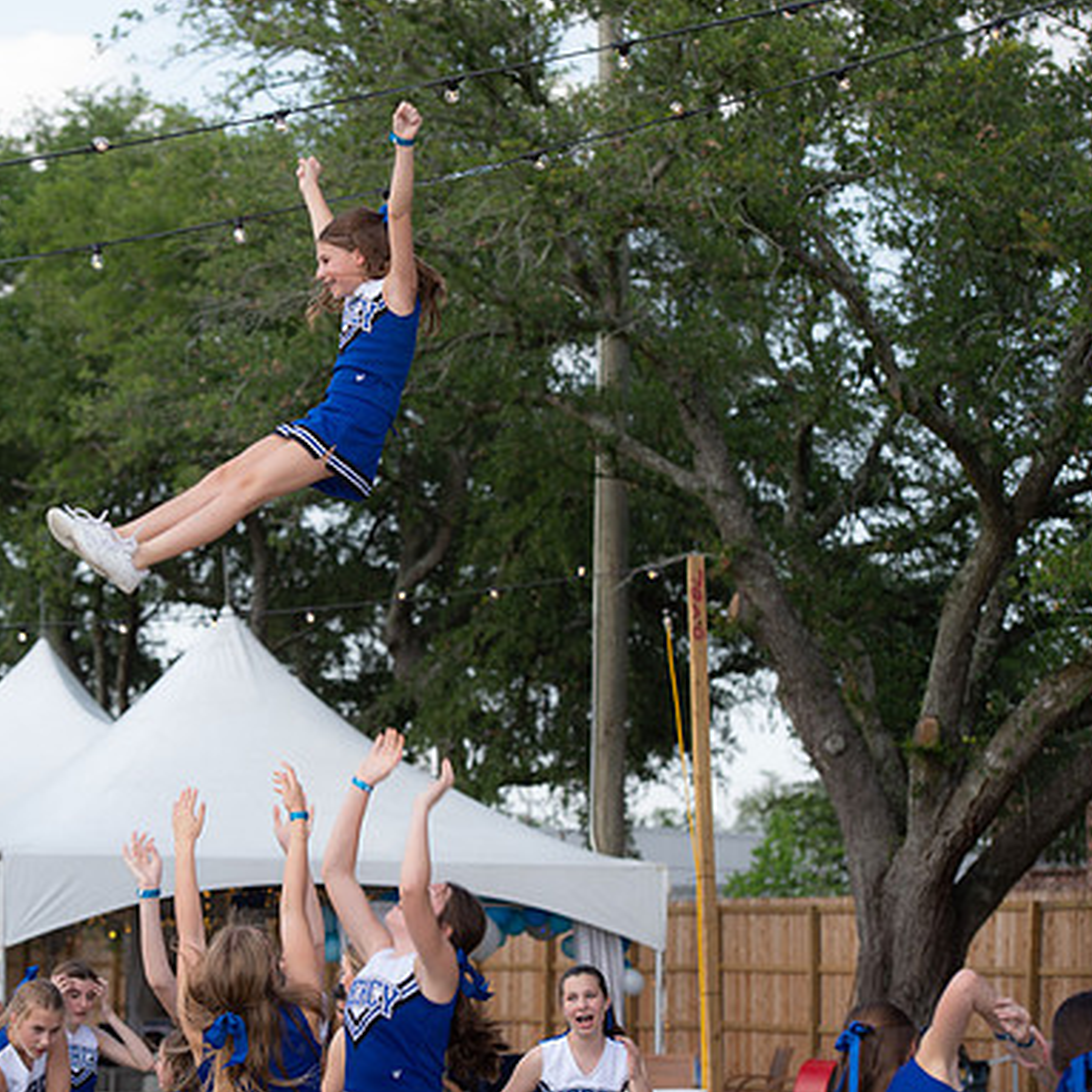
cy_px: 545
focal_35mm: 126
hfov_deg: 13.8
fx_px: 4497
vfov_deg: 13.8
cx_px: 342
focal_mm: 98
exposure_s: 1/250
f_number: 4.5
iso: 100
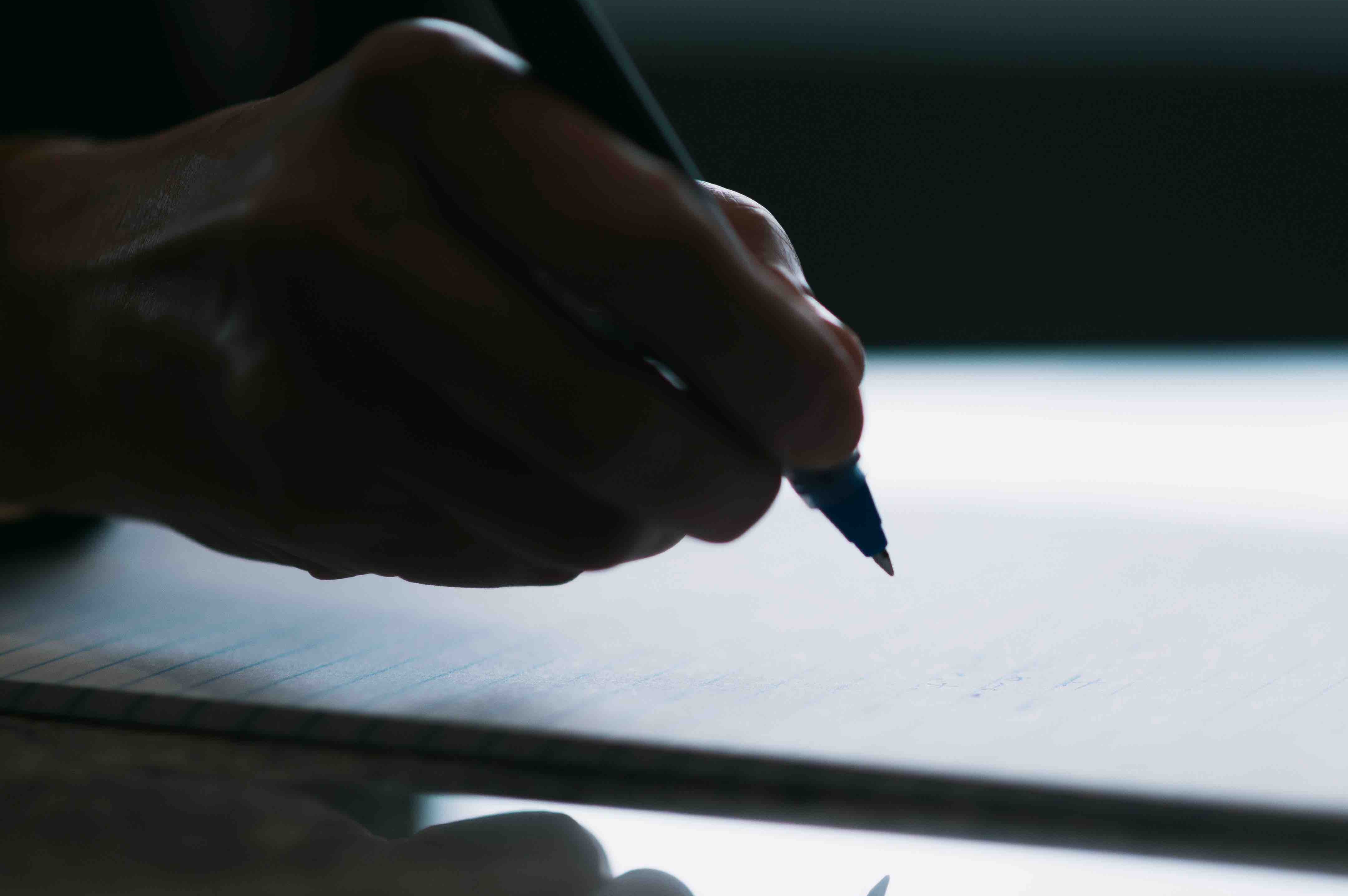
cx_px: 919
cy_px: 528
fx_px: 4453
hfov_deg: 17.2
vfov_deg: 11.5
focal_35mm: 119
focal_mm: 85
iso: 640
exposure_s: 1/8000
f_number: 1.8
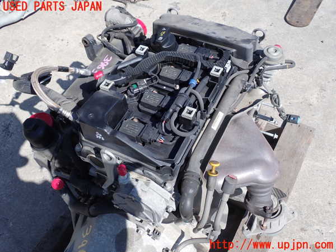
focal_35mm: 36
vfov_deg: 39.7
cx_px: 168
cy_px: 126
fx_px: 349
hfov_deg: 51.4
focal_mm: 6.37
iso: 100
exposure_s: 1/80
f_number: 10
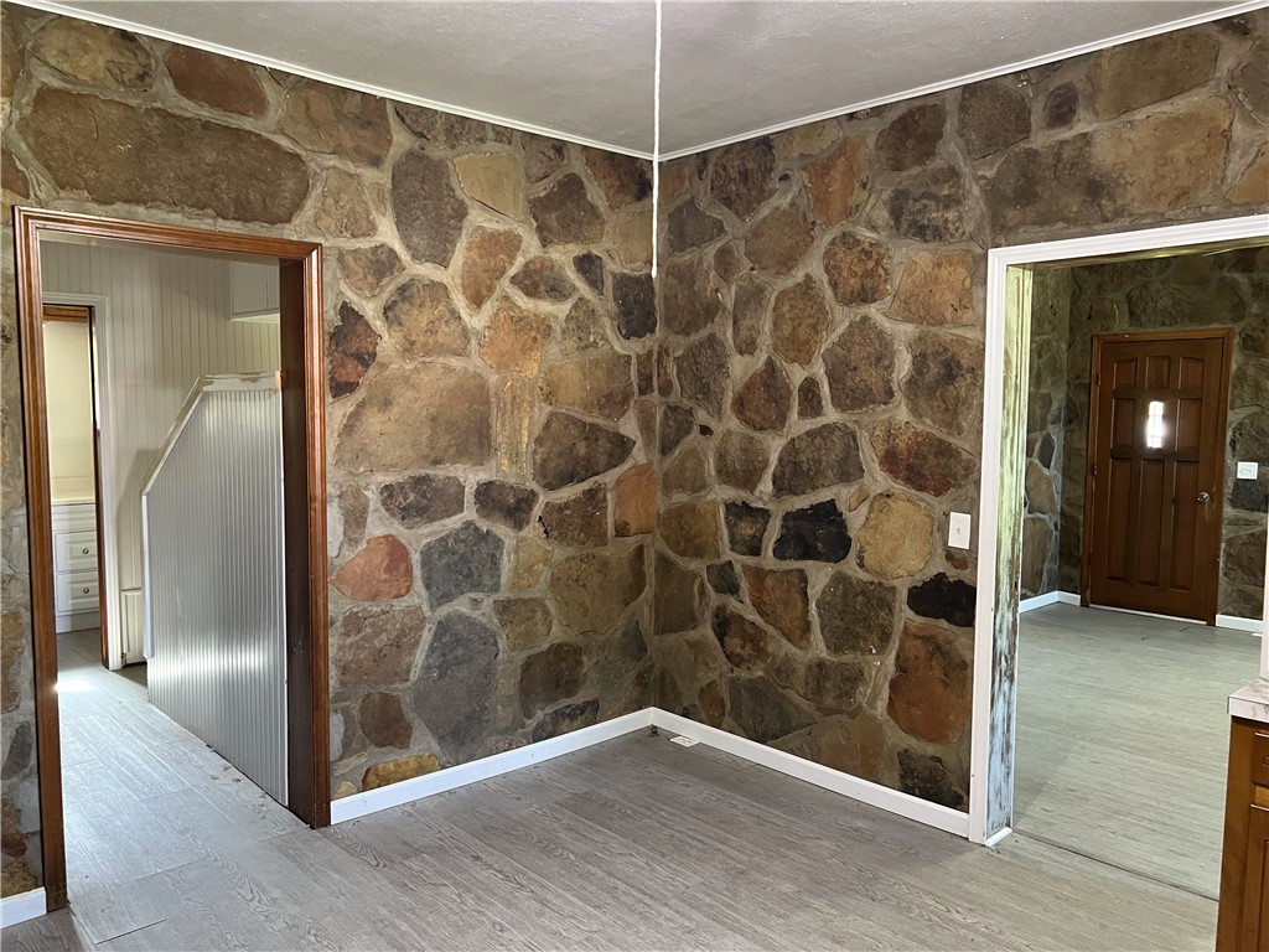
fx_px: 953
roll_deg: -0.3
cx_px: 634
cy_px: 476
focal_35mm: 26
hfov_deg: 67.3
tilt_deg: -4.6
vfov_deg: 53.1
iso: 500
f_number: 1.5
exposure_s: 1/60
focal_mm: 5.7
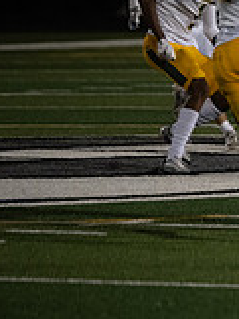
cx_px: 531
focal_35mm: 689
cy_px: 25
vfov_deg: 2.9
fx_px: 6360
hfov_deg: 2.1
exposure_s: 1/1250
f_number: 2.8
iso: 3200
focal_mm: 200
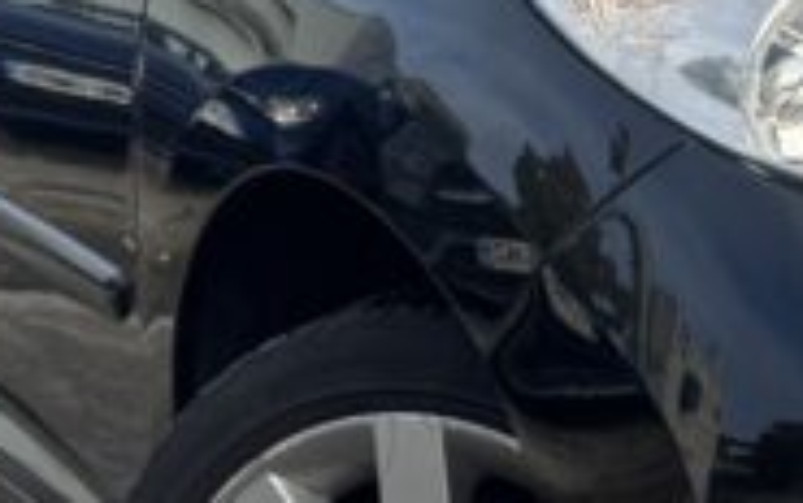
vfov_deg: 11.9
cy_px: 243
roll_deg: -0.9
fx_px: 2409
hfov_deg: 17.2
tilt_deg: -9.3
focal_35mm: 110
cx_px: 1189
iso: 80
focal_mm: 6.76
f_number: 1.78
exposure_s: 1/1560
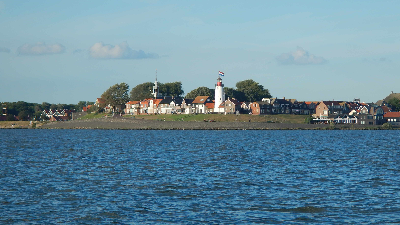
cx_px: 200
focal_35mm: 153
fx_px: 1623
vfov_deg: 7.9
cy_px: 89
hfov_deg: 14.1
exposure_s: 1/640
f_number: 4.8
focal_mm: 25
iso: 125
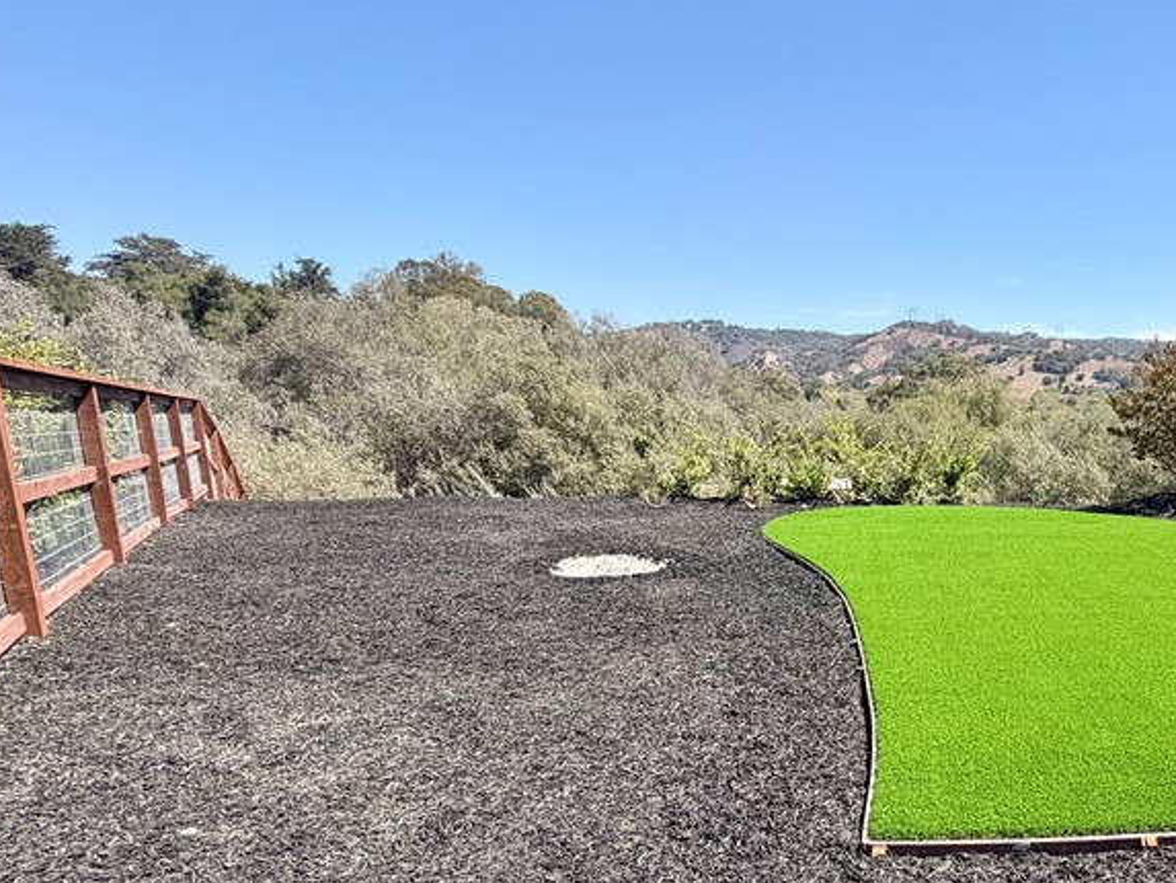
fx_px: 849
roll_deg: -1.9
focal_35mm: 25
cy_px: 585
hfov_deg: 61.5
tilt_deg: -13.4
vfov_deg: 53.9
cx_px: 995
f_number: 2.2
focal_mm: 2.22
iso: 32
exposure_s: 1/770
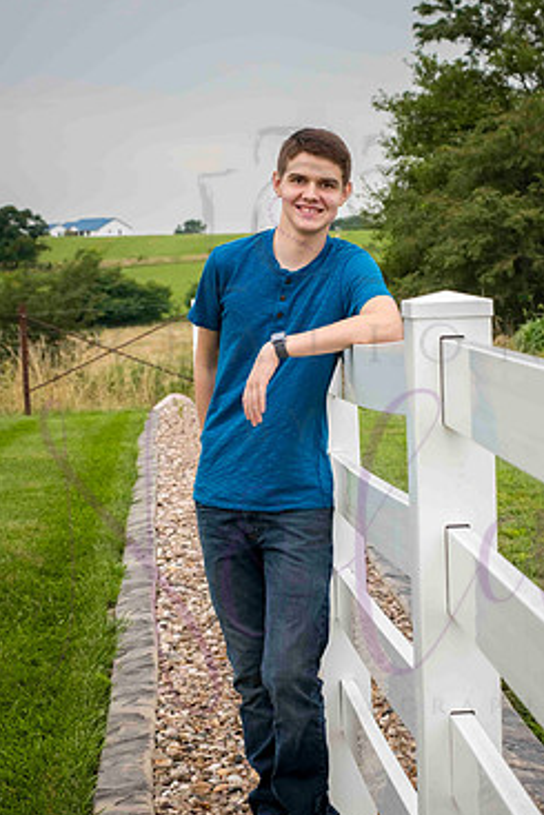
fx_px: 2219
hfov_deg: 14.0
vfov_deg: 20.8
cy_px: 422
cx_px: 311
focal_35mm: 98
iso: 640
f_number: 10
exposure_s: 1/320
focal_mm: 80
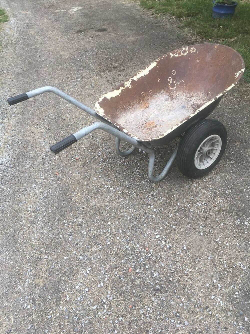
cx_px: 125
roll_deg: +2.0
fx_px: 279
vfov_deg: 61.7
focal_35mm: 29
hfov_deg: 48.2
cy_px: 167
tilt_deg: -44.4
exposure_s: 1/407
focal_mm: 4.15
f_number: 2.2
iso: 25
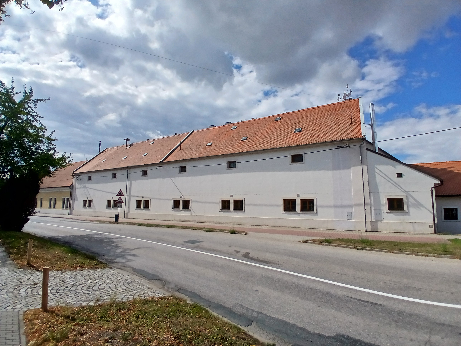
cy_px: 173
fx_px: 226
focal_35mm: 17
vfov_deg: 74.7
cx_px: 230
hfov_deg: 91.0
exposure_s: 1/2717
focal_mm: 1.4
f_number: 2.2
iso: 50
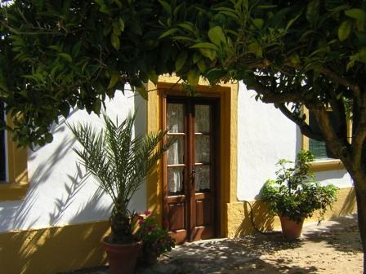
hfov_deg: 51.4
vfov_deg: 39.7
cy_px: 137
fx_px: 381
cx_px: 183
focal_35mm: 36
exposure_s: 1/167
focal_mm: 4.7
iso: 100
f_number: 5.2
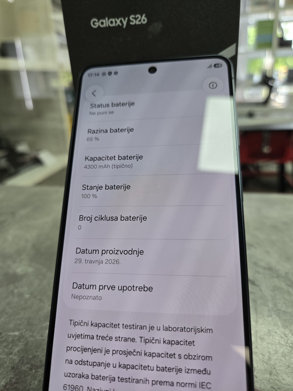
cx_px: 146
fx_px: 260
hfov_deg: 58.9
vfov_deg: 73.9
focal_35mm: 23
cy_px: 196
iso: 125
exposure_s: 1/180
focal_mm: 5.4
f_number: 1.8
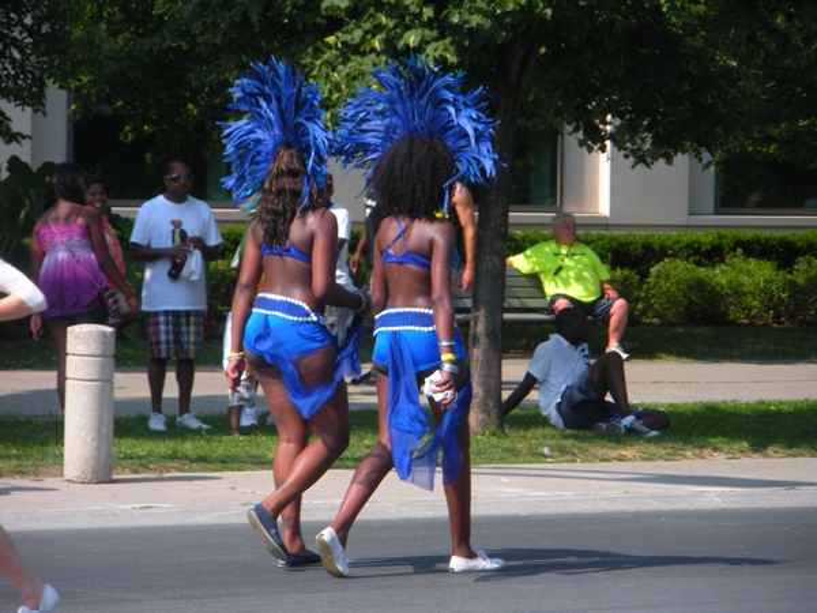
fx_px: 4248
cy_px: 306
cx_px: 408
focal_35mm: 180
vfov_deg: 8.2
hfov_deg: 11.0
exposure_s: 1/215
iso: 64
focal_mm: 31.5
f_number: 5.6
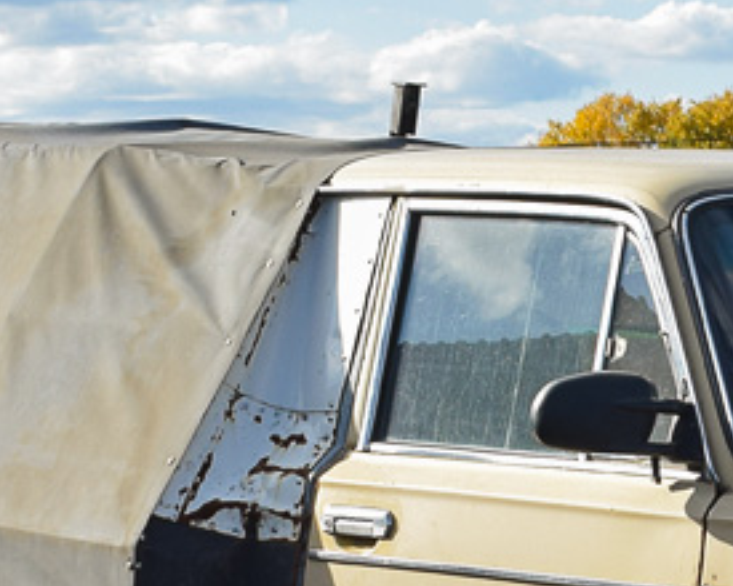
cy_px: 658
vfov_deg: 8.9
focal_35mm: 172
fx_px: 3731
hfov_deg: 11.0
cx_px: 866
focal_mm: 28
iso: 200
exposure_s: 1/320
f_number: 9
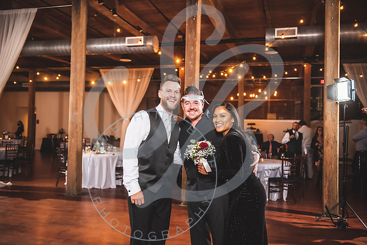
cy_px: 122
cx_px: 184
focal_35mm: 36
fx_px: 367
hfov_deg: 53.1
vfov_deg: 36.9
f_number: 2.8
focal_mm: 36
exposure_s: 1/200
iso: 1000
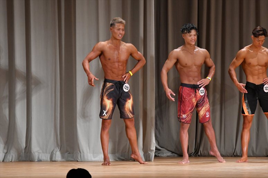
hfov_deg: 9.2
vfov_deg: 6.1
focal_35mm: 225
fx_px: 1674
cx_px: 134
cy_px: 89
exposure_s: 1/400
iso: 4000
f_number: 5.6
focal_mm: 150
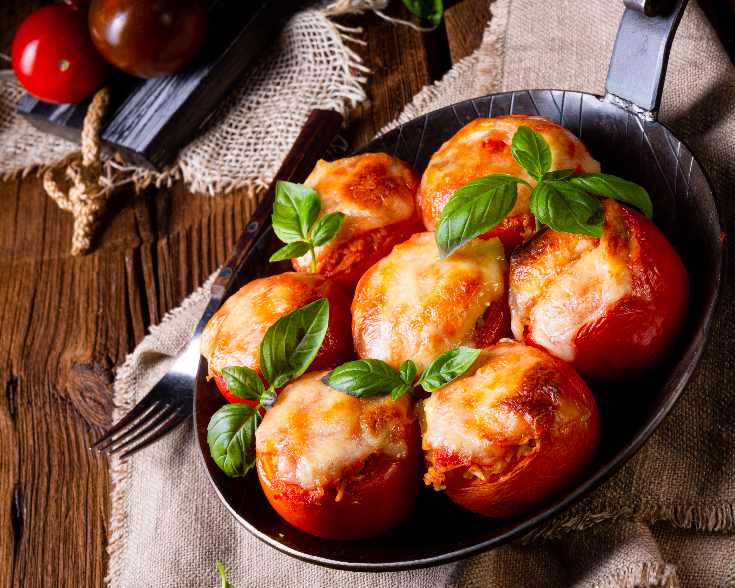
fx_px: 1719
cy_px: 294
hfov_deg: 24.1
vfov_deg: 19.4
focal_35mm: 79
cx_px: 373
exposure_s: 1/160
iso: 64
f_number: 16
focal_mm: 70
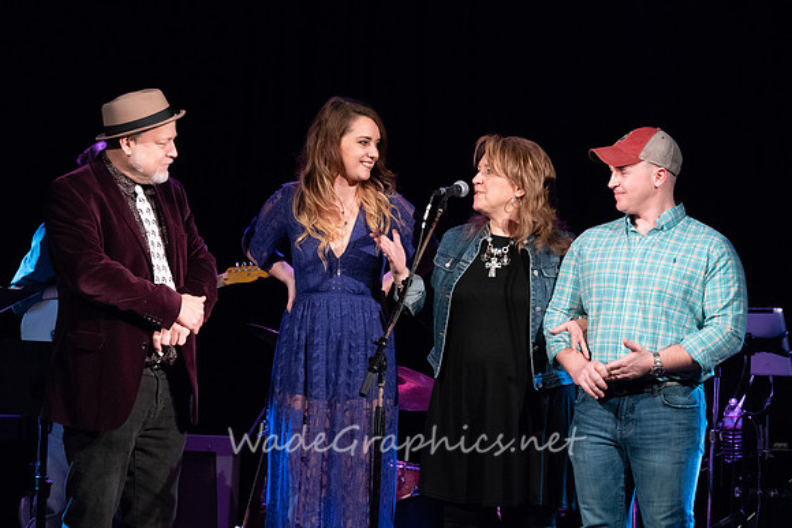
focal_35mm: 134
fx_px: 2949
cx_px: 396
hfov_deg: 15.3
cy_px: 264
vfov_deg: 10.2
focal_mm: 134
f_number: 6.3
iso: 6400
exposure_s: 1/125
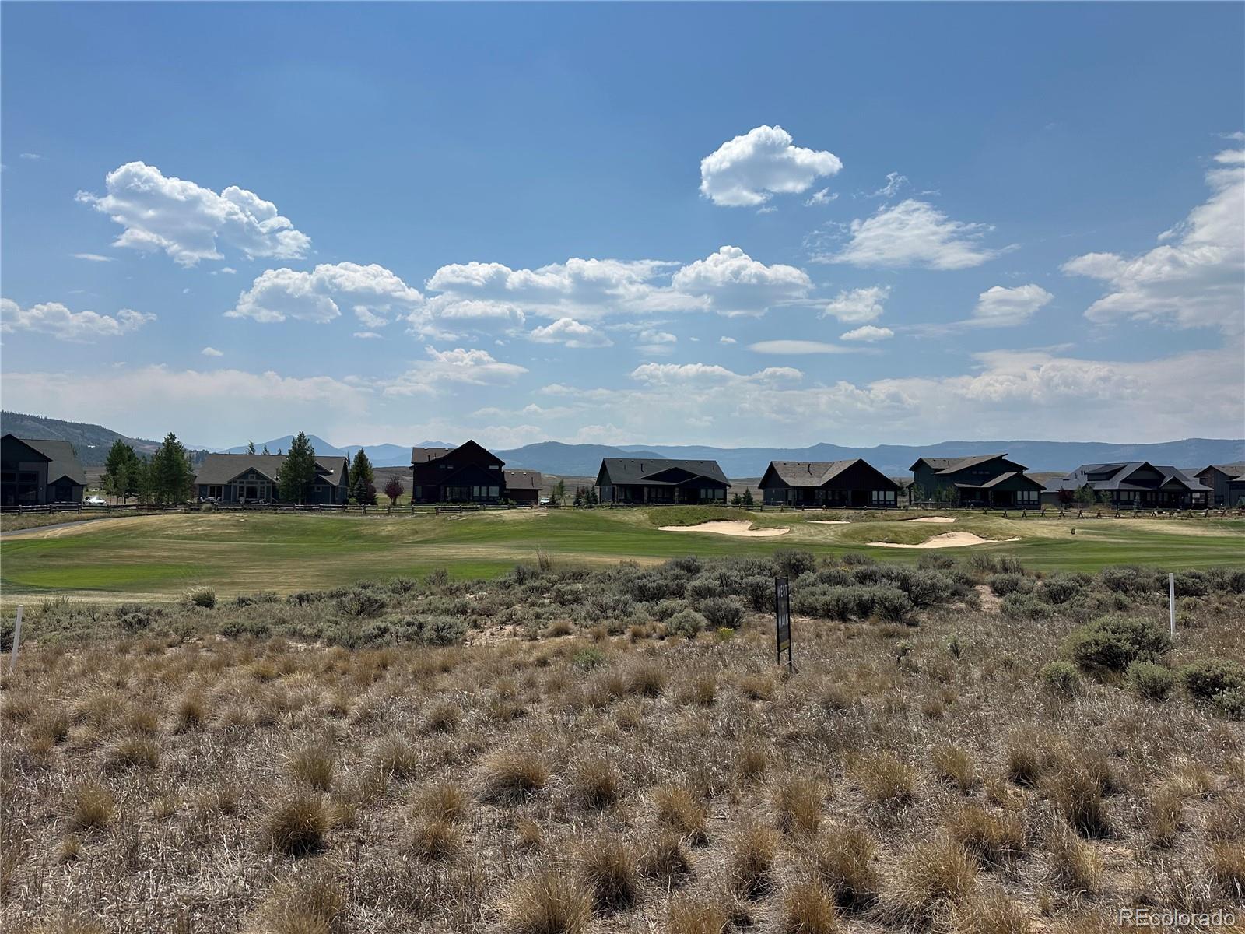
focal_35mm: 24
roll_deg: -0.8
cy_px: 467
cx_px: 622
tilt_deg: +2.6
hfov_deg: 71.6
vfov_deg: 56.8
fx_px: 863
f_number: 1.78
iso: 80
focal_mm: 6.86
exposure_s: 1/10753
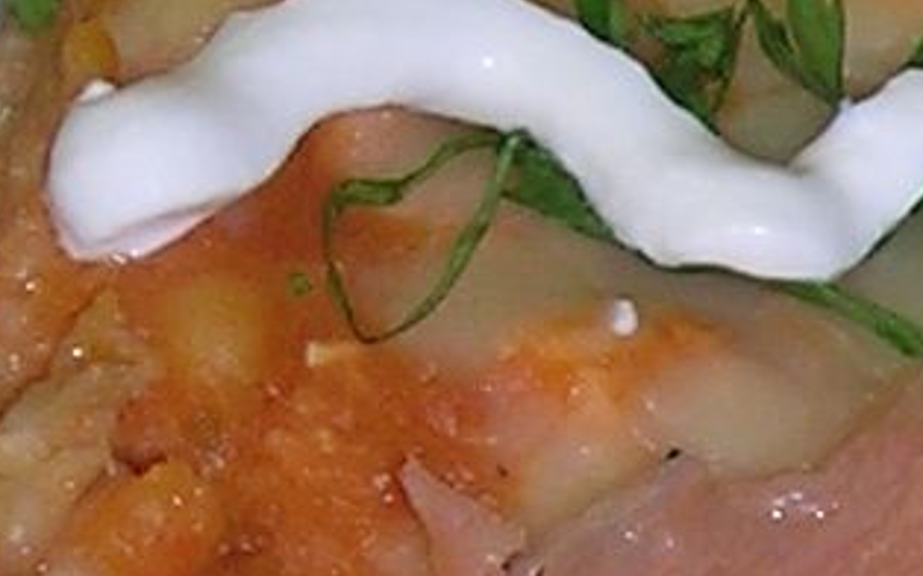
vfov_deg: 2.8
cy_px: 602
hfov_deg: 4.4
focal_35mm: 464
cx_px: 2813
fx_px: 11668
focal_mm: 11.1
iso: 50
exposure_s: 1/60.1
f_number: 3.5
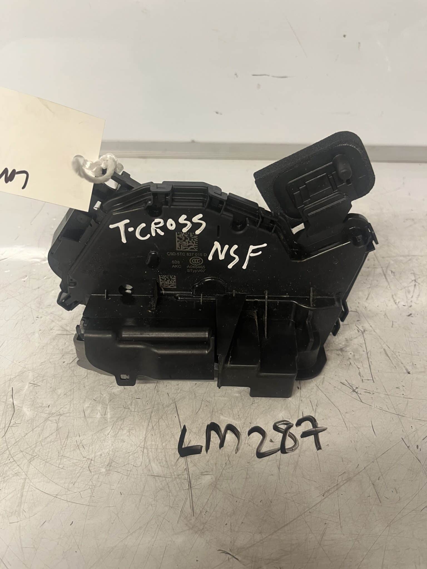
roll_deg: -1.8
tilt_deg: -39.5
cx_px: 214
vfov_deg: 67.3
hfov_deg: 53.1
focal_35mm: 26
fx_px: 428
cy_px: 284
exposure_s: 1/50
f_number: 1.6
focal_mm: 5.1
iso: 125
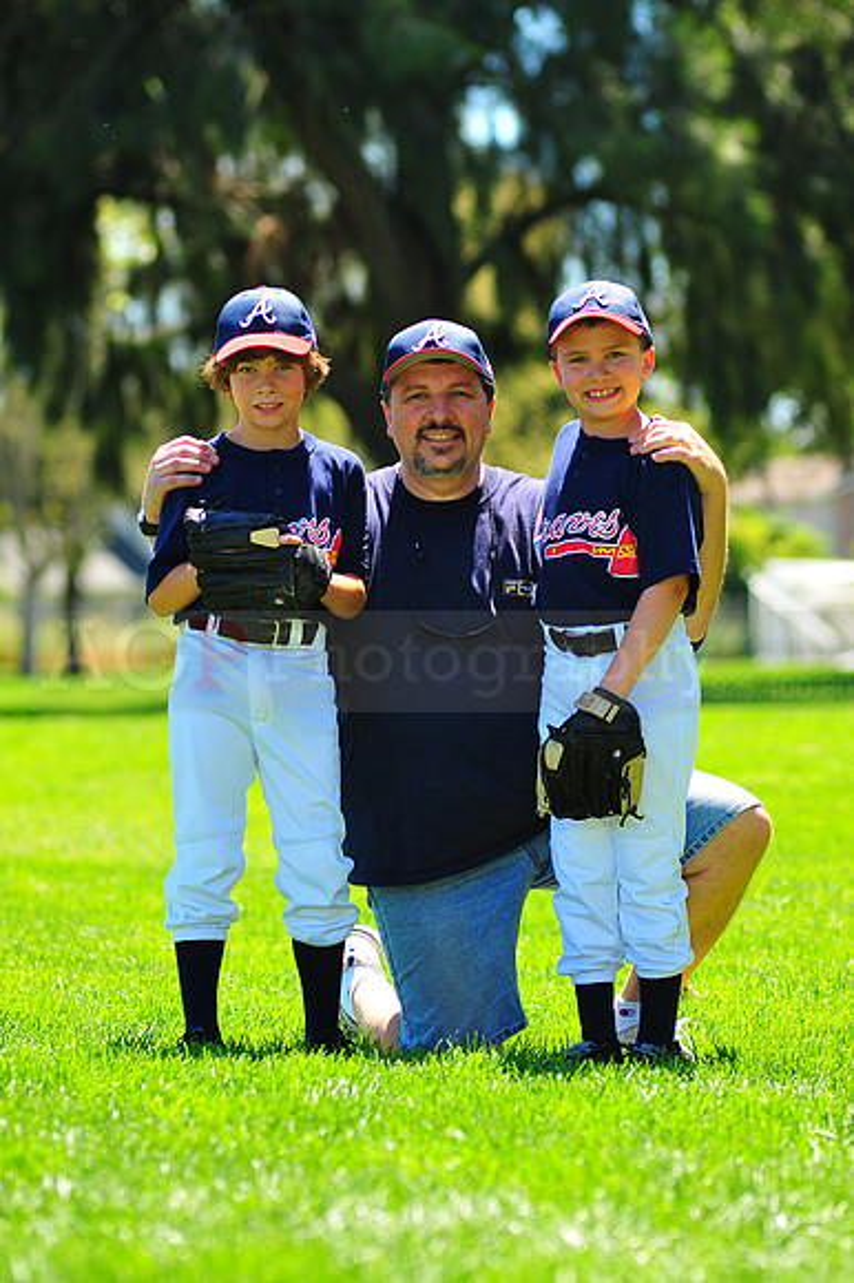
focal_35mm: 180
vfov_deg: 11.4
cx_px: 427
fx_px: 6412
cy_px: 642
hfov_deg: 7.6
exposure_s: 1/400
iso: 200
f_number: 5
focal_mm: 180
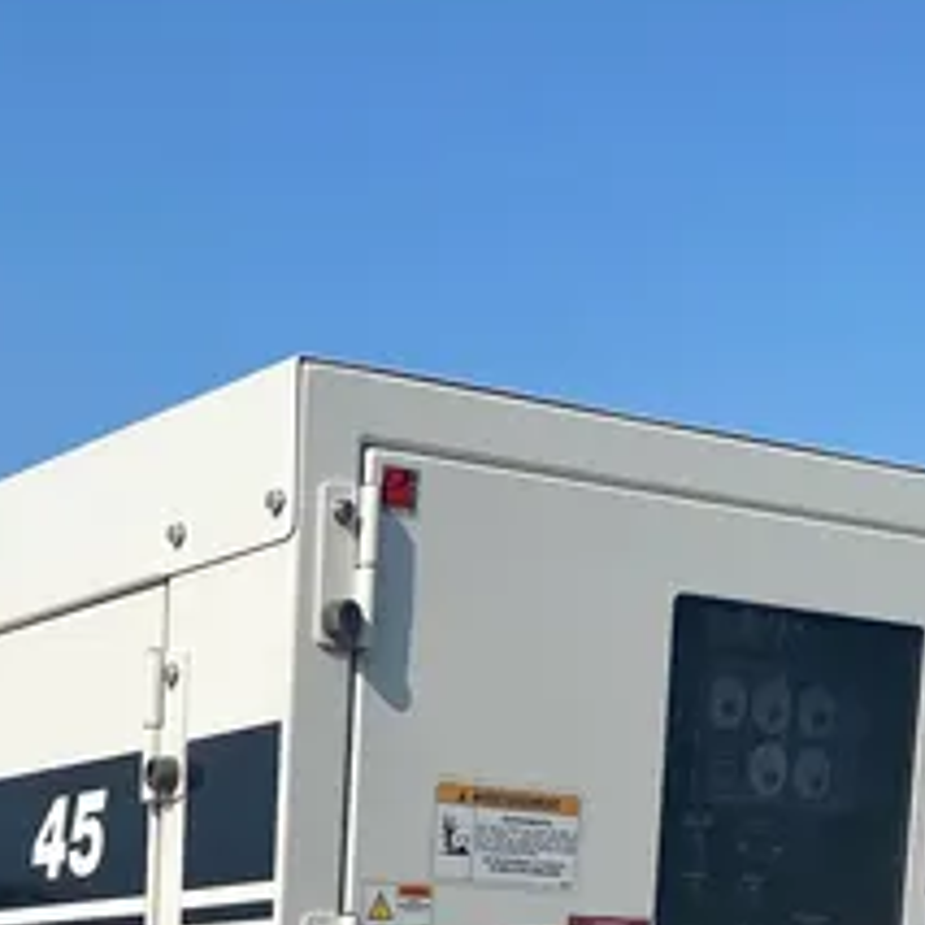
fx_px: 2388
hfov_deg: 21.1
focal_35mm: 79
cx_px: -35
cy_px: 1388
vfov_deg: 19.2
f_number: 1.8
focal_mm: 4.25
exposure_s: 1/4808
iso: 32
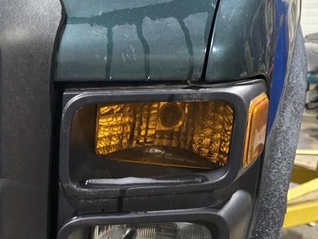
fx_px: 569
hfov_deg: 30.0
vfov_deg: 22.3
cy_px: 266
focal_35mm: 62
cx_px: 40
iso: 1250
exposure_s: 1/60
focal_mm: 6.3
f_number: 1.7
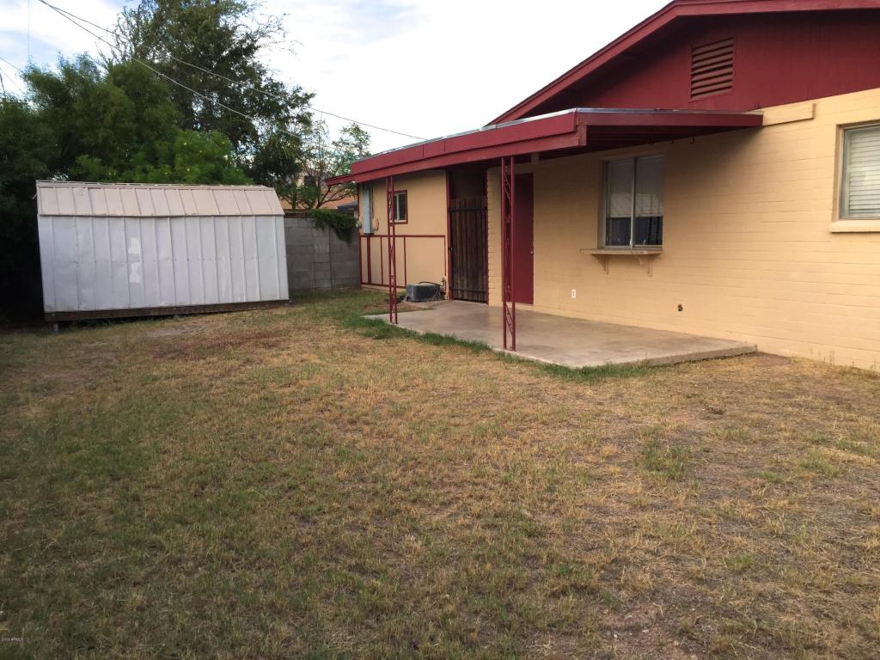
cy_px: 330
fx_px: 737
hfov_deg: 61.7
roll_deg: +0.6
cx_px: 440
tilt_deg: -6.9
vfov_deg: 48.2
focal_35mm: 29
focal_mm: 4.15
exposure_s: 1/209
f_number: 2.2
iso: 32
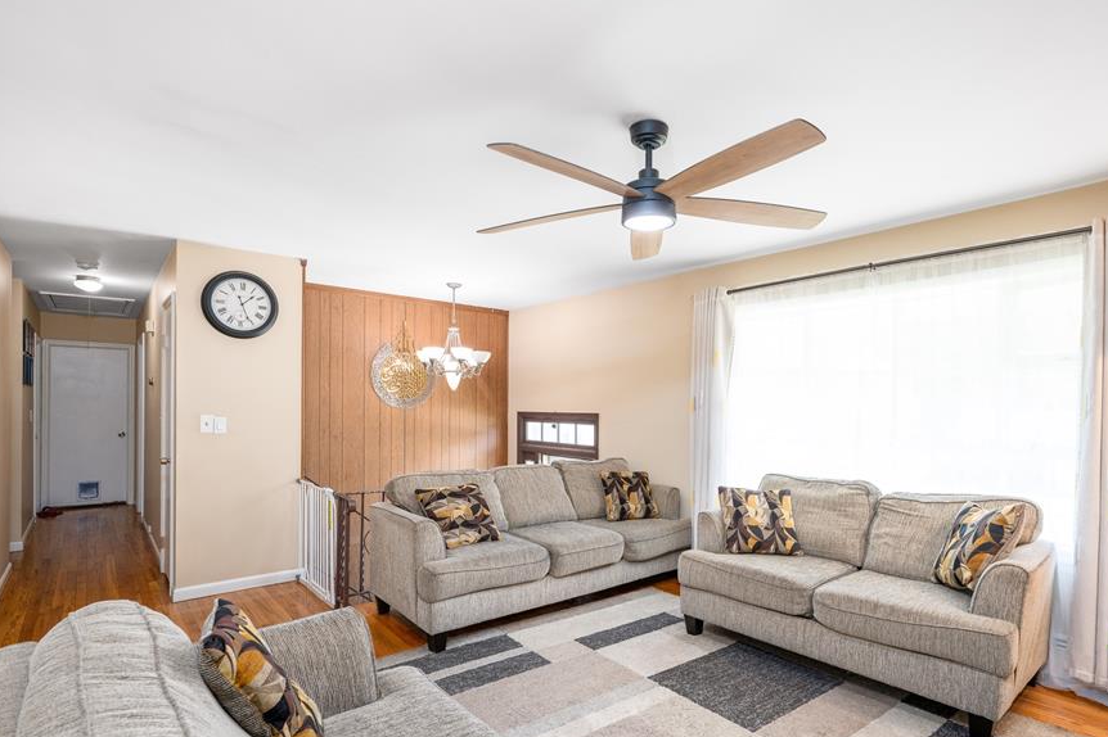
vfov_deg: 64.4
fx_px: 585
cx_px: 591
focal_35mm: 19
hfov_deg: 86.8
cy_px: 404
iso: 100
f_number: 7.1
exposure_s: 1/100
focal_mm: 16
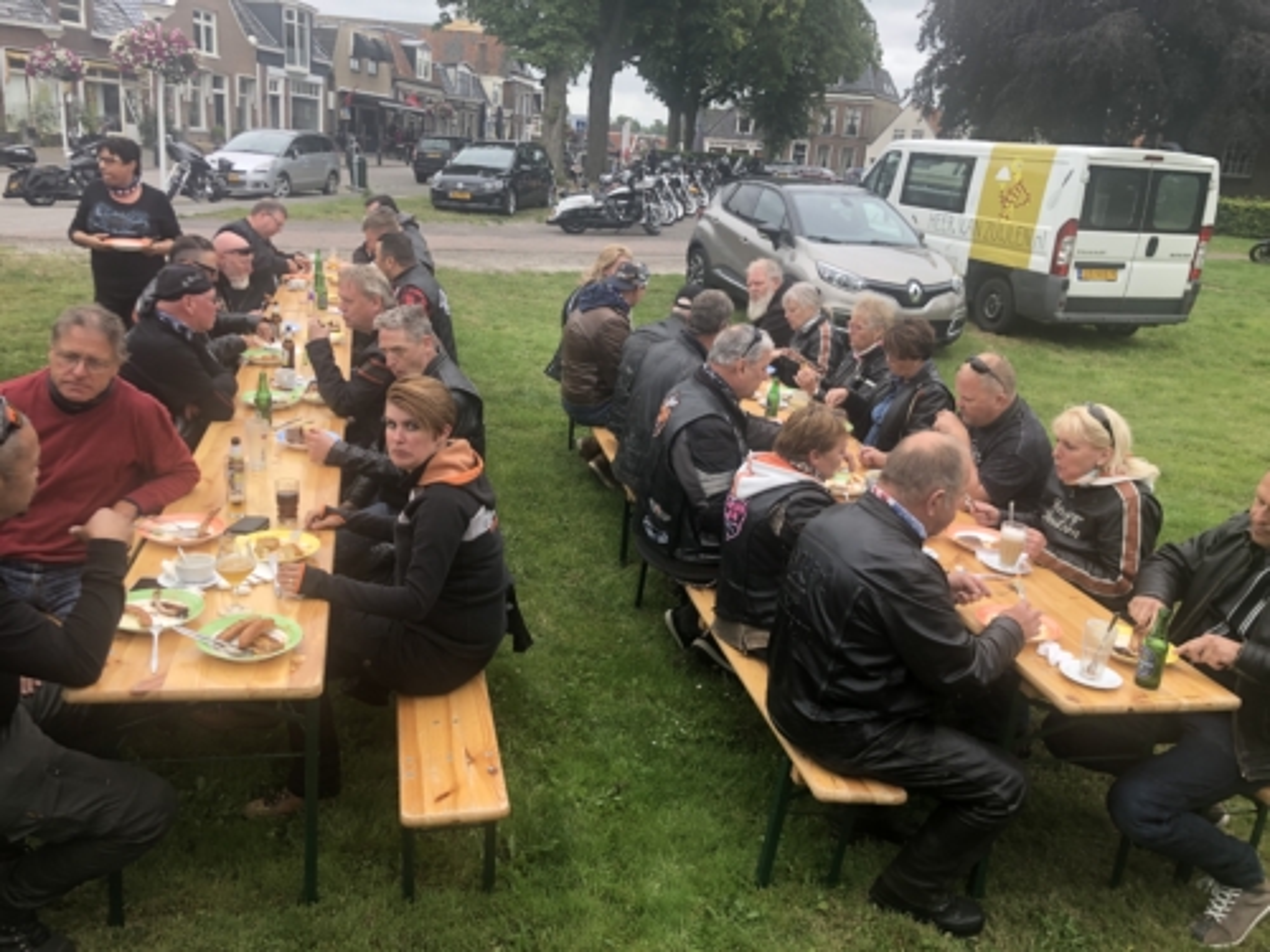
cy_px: 476
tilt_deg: -17.6
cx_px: 635
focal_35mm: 28
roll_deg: -4.1
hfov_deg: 63.4
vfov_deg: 49.7
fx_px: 1027
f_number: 1.8
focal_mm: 4
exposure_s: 1/219
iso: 20
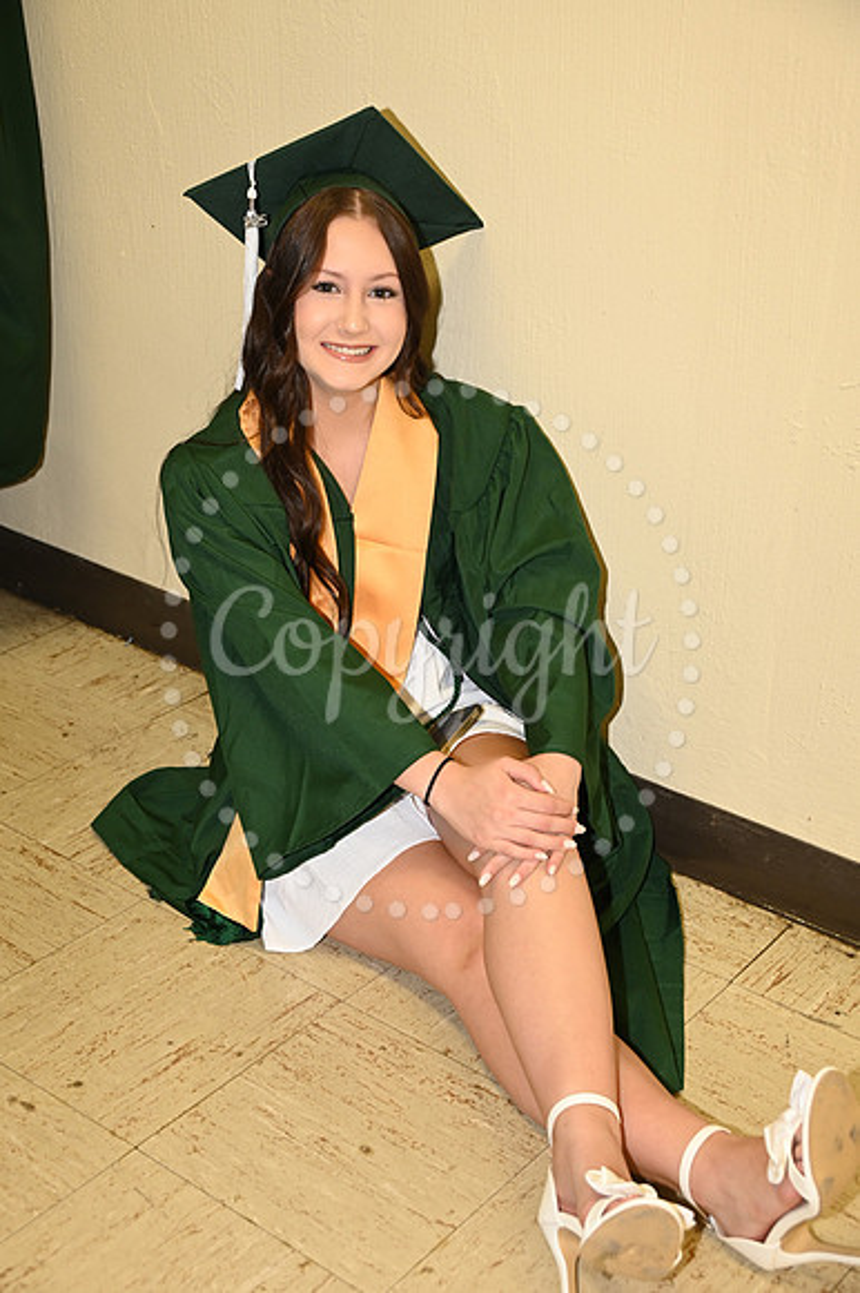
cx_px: 430
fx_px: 1758
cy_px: 646
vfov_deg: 40.4
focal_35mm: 49
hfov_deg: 27.5
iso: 1600
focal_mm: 49
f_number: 5.6
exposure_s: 1/60
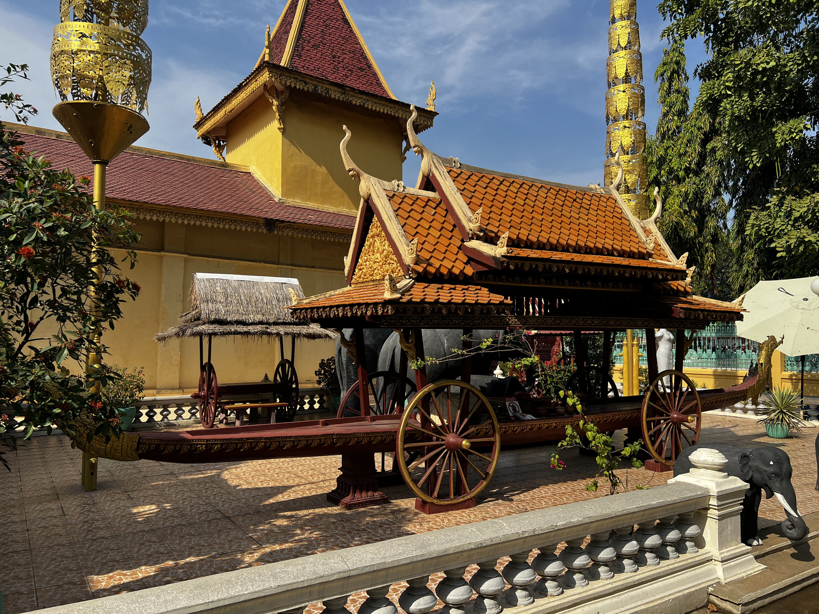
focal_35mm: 26
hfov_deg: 67.3
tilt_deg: +3.2
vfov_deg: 53.1
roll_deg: -0.1
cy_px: 307
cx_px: 410
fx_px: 615
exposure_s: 1/3831
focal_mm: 5.7
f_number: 1.5
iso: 50
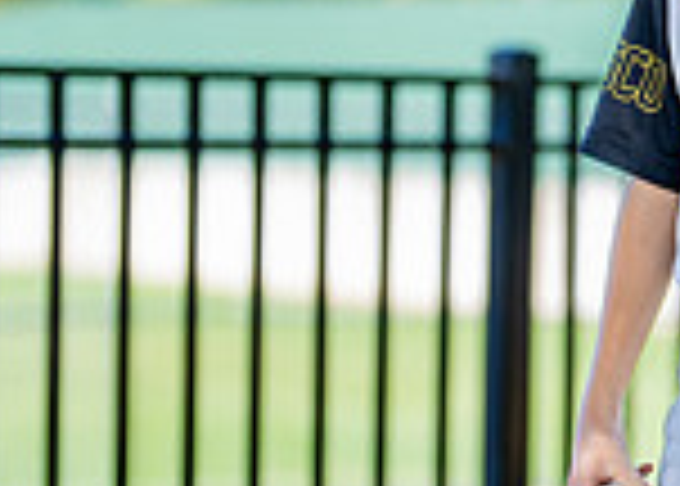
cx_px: 872
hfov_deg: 8.7
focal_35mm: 228
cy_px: 254
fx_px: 4405
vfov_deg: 6.3
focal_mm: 50
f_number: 1.2
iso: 100
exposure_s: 1/2000
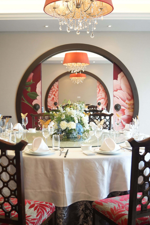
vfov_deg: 46.4
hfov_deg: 31.9
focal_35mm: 42
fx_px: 262
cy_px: 112
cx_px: 75
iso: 1600
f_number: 2.8
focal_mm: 28
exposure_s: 1/100
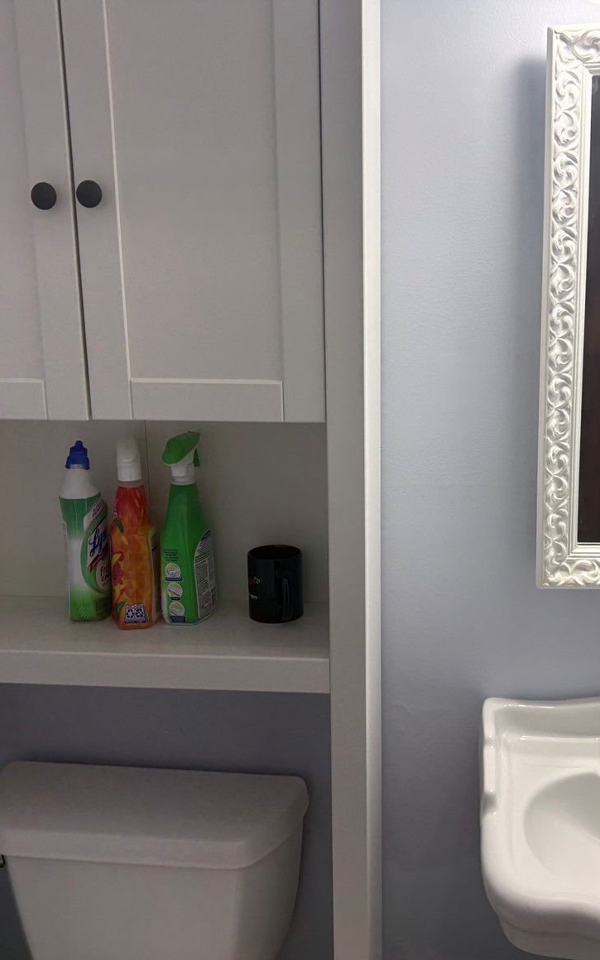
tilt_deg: -13.0
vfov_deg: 51.5
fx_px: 994
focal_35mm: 38
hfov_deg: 33.4
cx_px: 369
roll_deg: +1.6
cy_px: 490
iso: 100
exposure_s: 1/120
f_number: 1.6
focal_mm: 5.96
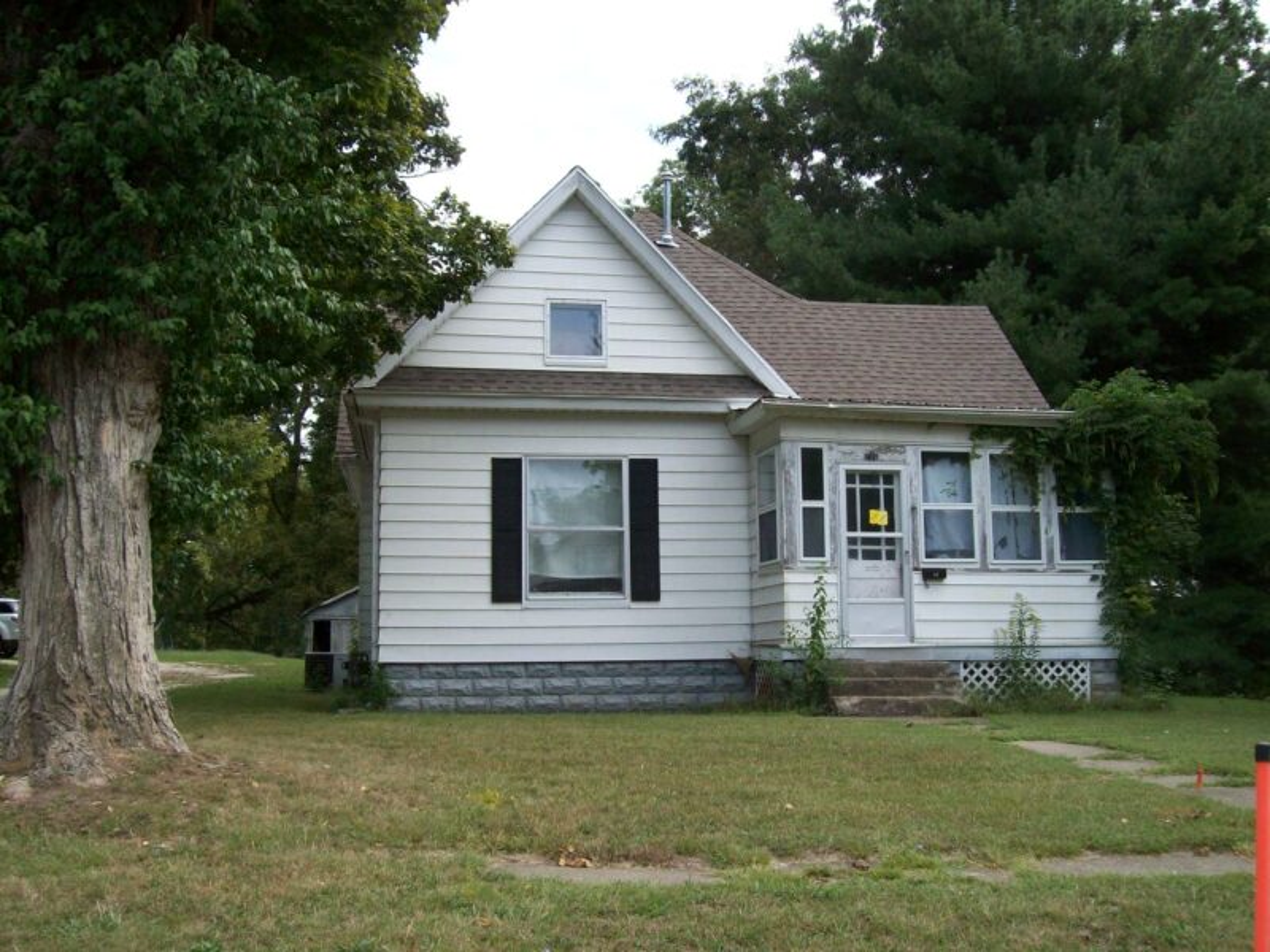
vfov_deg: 39.7
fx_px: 1321
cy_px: 476
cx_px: 635
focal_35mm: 36
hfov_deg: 51.4
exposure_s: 1/250
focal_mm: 6
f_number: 4.8
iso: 80
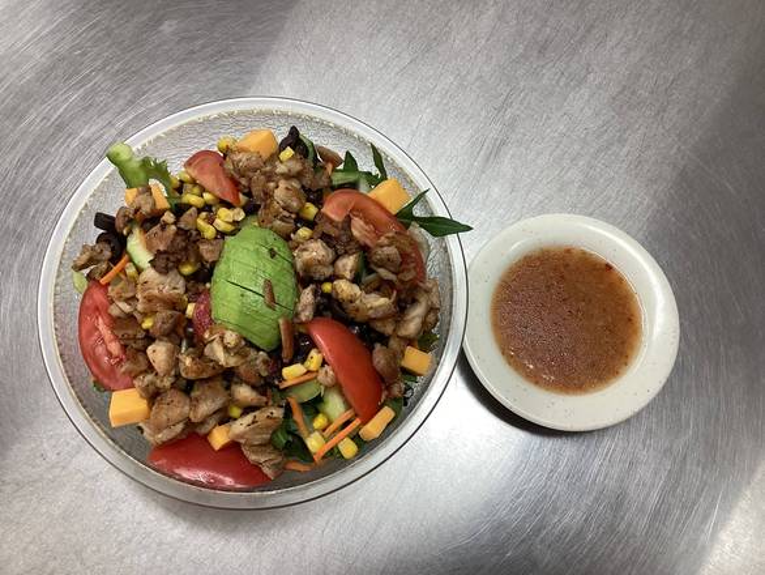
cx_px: 382
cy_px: 288
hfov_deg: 58.3
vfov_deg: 45.5
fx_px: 685
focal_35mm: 31
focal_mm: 3.3
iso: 50
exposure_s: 1/60
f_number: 2.4
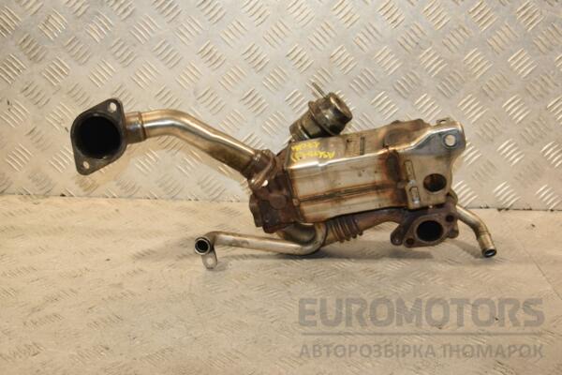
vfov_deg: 25.8
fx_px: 820
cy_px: 188
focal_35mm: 52
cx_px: 281
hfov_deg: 37.9
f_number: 6.3
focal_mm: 35
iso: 800
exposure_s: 1/200
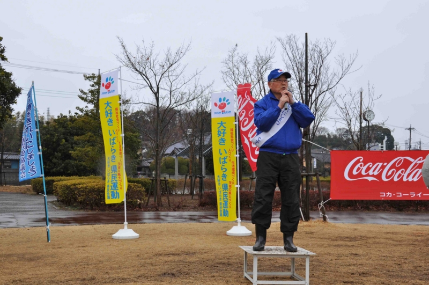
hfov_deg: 45.0
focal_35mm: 44
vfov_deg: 30.8
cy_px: 142
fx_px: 518
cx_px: 214
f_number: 11
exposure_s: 1/125
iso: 200
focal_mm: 29
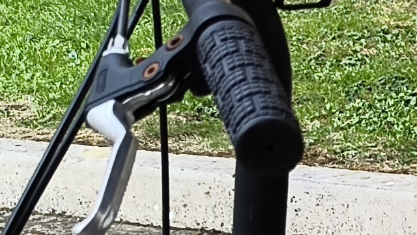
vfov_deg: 6.9
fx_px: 1847
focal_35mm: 167
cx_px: 889
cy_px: 533
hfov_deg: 11.4
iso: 100
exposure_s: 1/346
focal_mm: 5.56
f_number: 1.87
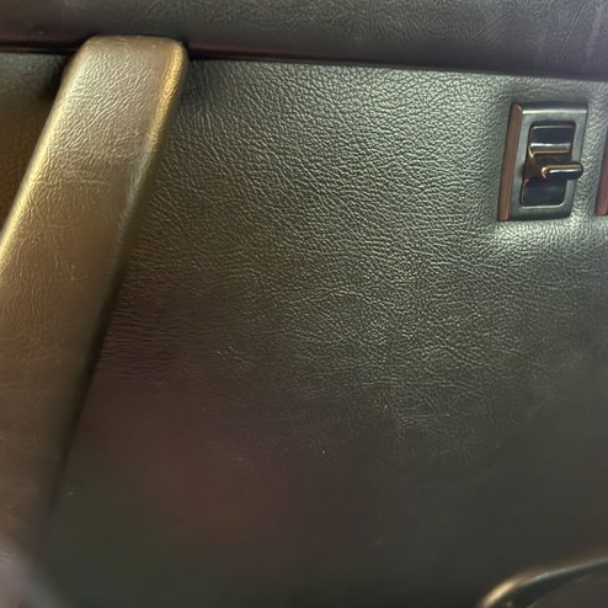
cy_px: 270
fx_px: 656
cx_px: 388
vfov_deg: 49.6
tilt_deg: -19.9
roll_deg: -1.5
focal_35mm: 33
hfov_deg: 49.2
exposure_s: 1/25
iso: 800
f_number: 1.78
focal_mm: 6.76
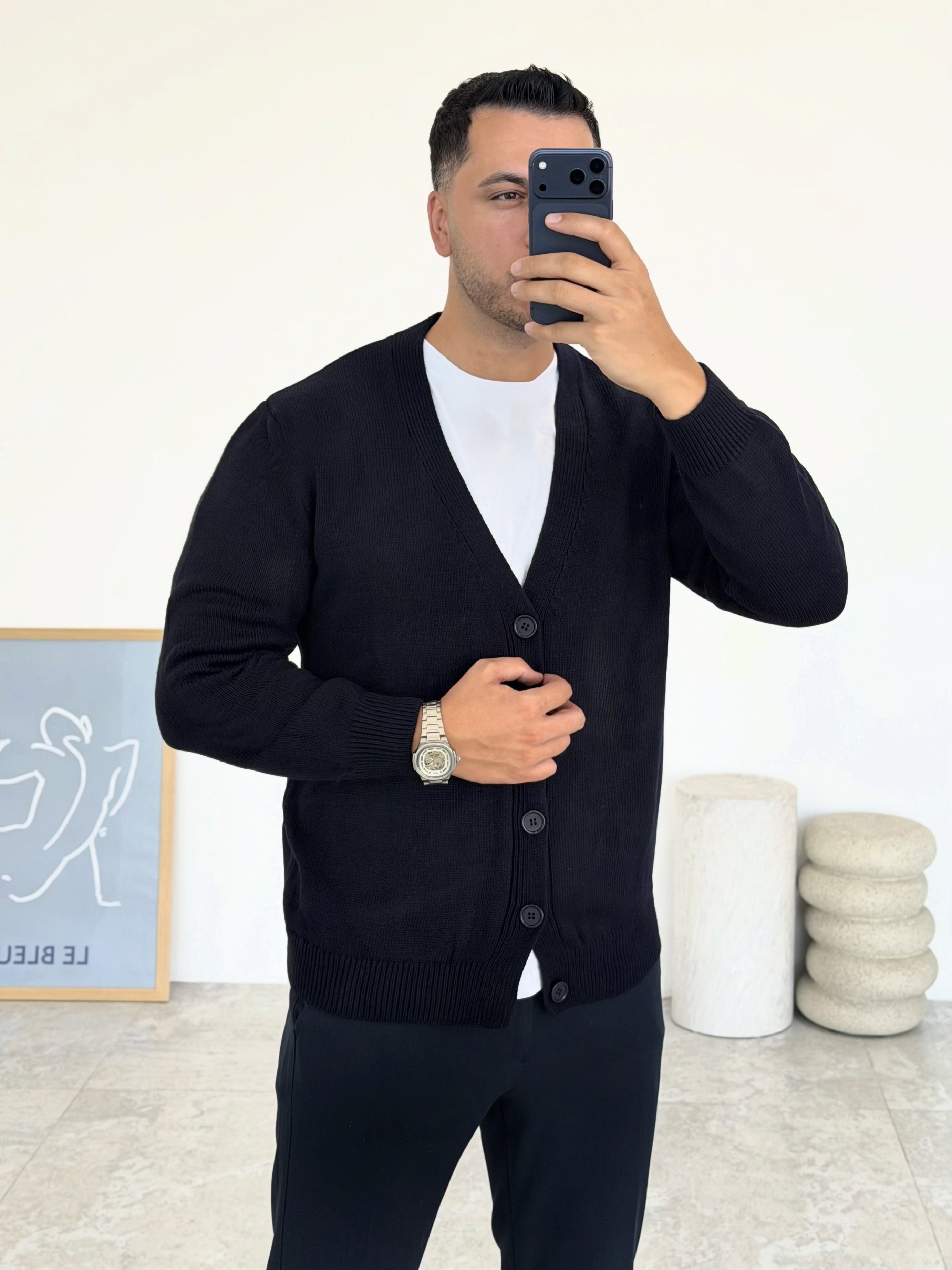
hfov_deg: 30.3
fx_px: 1760
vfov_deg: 39.7
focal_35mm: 48
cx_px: 476
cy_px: 635
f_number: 1.78
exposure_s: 1/121
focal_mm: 6.76
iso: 80
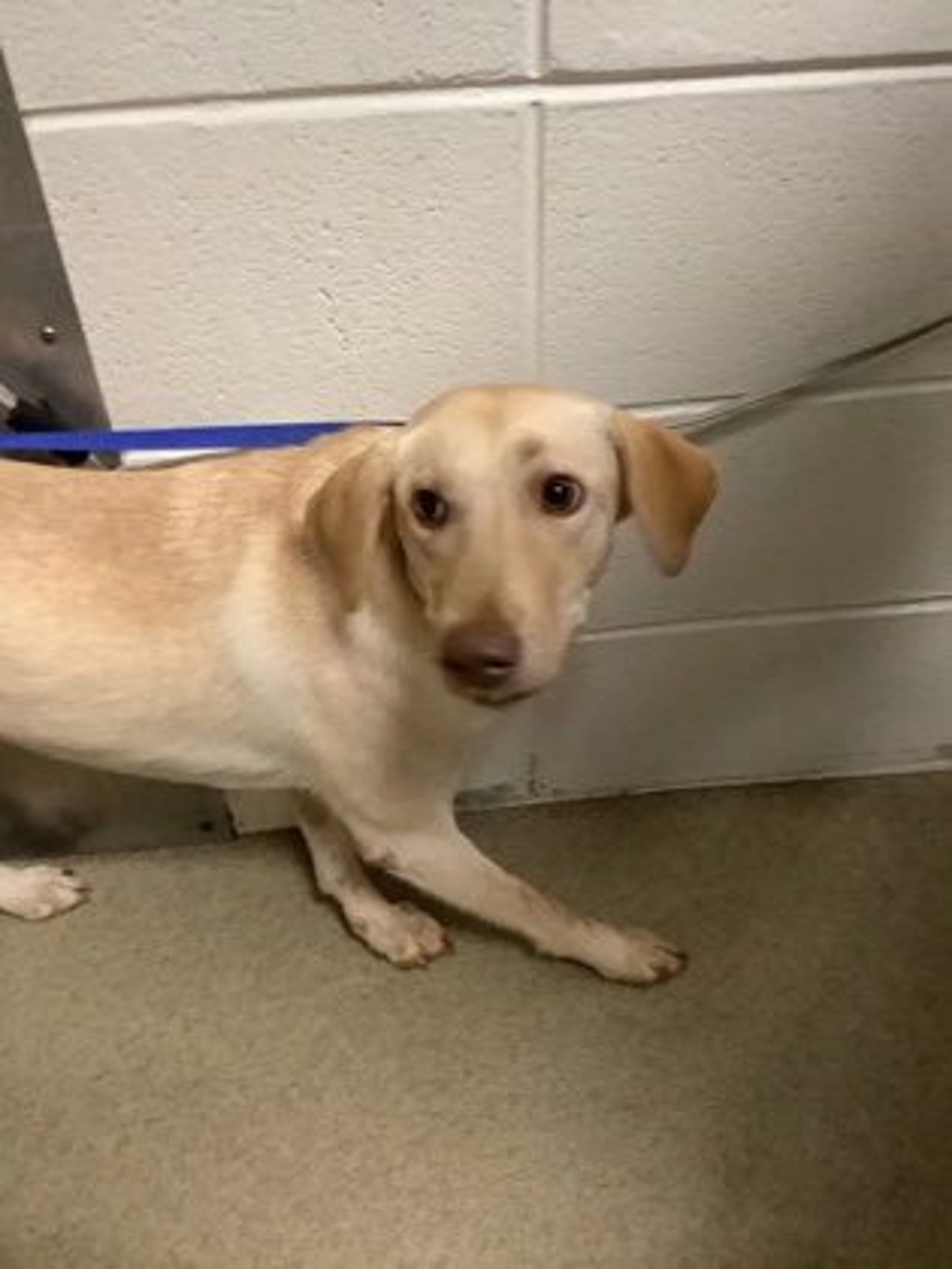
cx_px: 476
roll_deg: +2.4
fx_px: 1137
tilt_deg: -40.6
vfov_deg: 58.4
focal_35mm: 31
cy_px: 634
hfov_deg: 45.4
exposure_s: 1/40
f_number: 2.4
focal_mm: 3.3
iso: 400
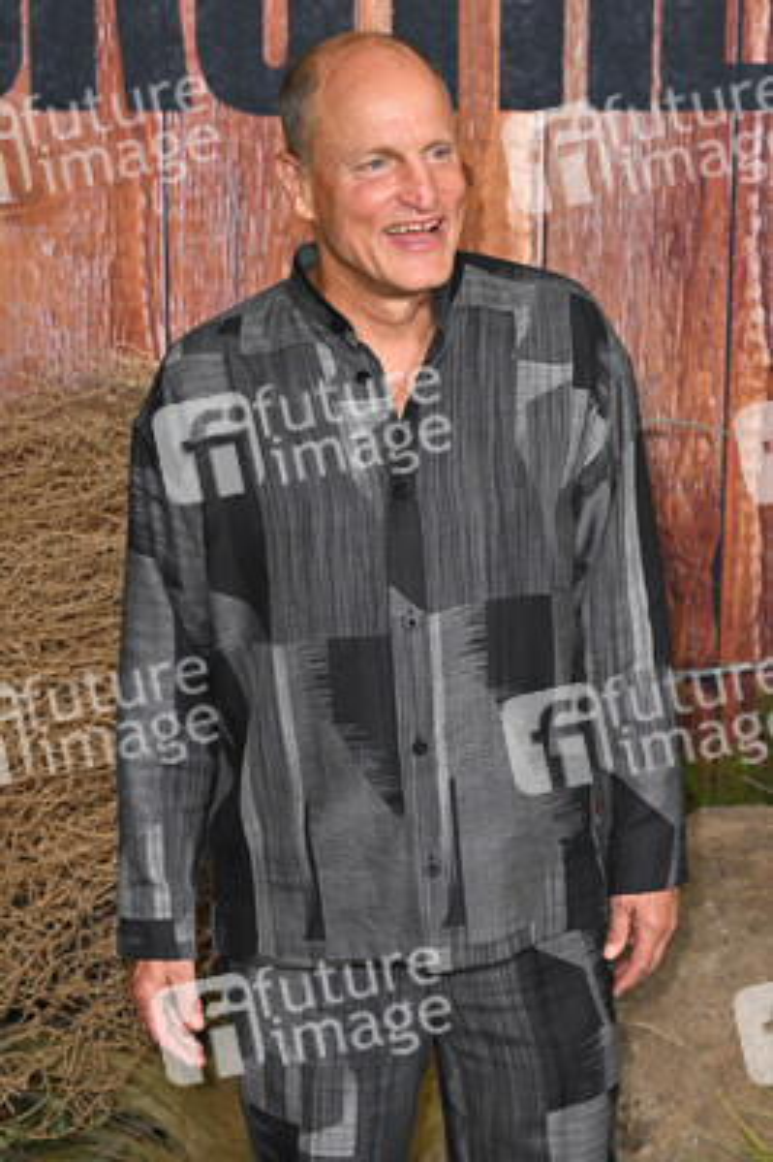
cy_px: 581
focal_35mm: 66
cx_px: 386
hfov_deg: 20.6
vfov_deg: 30.5
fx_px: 2129
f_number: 6.3
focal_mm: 66
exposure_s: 1/250
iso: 1000
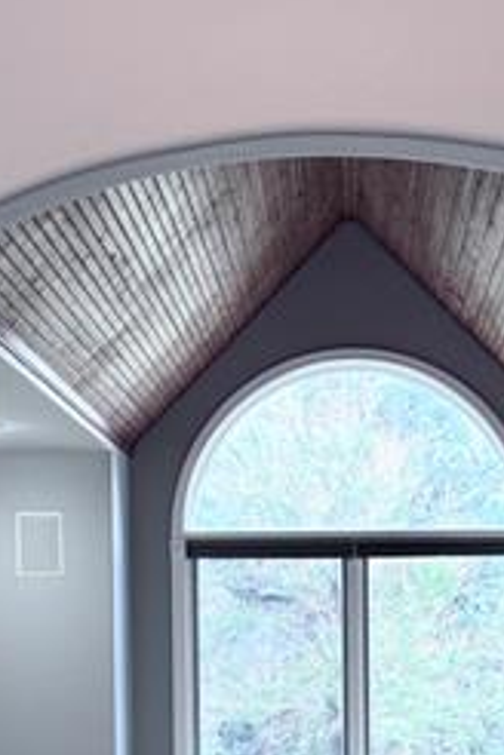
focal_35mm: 78
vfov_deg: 25.0
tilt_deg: -2.5
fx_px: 1638
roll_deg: +0.7
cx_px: 360
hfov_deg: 17.4
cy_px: 712
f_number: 1.78
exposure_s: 1/120
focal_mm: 6.76
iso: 125
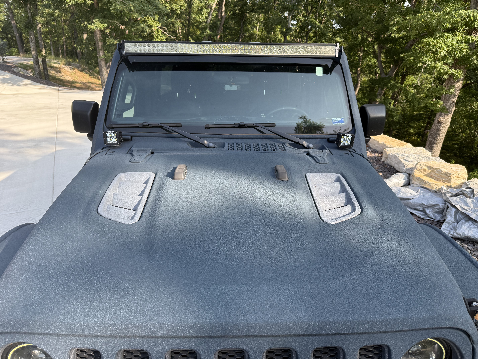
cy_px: 180
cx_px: 239
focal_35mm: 24
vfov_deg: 56.8
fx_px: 331
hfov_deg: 71.6
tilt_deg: -18.8
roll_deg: -0.1
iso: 100
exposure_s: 1/1005
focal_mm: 6.76
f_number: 1.78
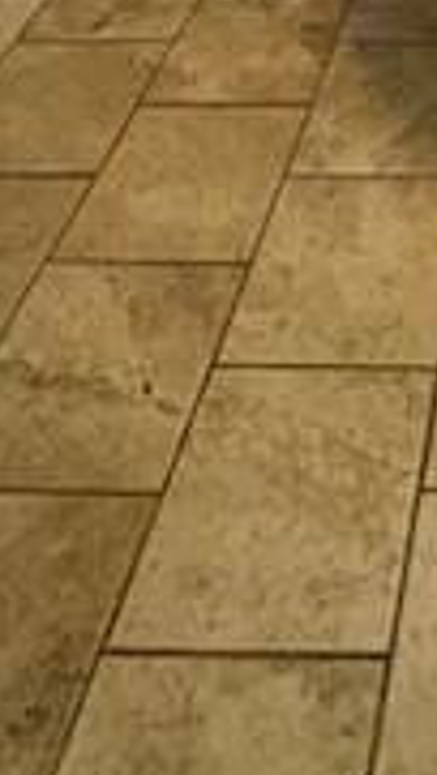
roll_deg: +0.3
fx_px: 1111
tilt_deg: -10.9
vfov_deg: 24.8
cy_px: -497
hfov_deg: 19.9
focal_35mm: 54
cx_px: 608
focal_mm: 2.22
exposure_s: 1/60
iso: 320
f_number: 2.2
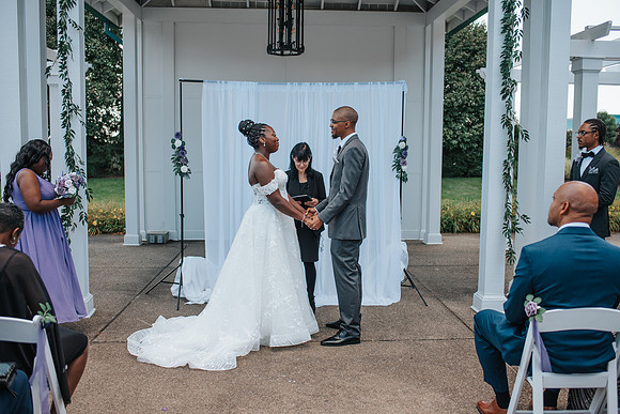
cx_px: 310
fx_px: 620
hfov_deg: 53.1
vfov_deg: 36.9
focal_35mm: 36
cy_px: 207
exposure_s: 1/640
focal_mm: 35
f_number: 2.8
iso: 100
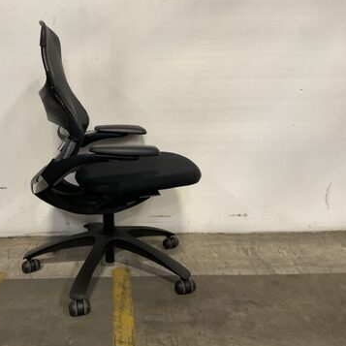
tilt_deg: -13.9
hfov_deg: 45.4
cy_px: 171
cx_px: 118
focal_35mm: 36
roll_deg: -0.4
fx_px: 407
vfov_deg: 46.0
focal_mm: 3
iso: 160
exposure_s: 1/60
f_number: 1.8
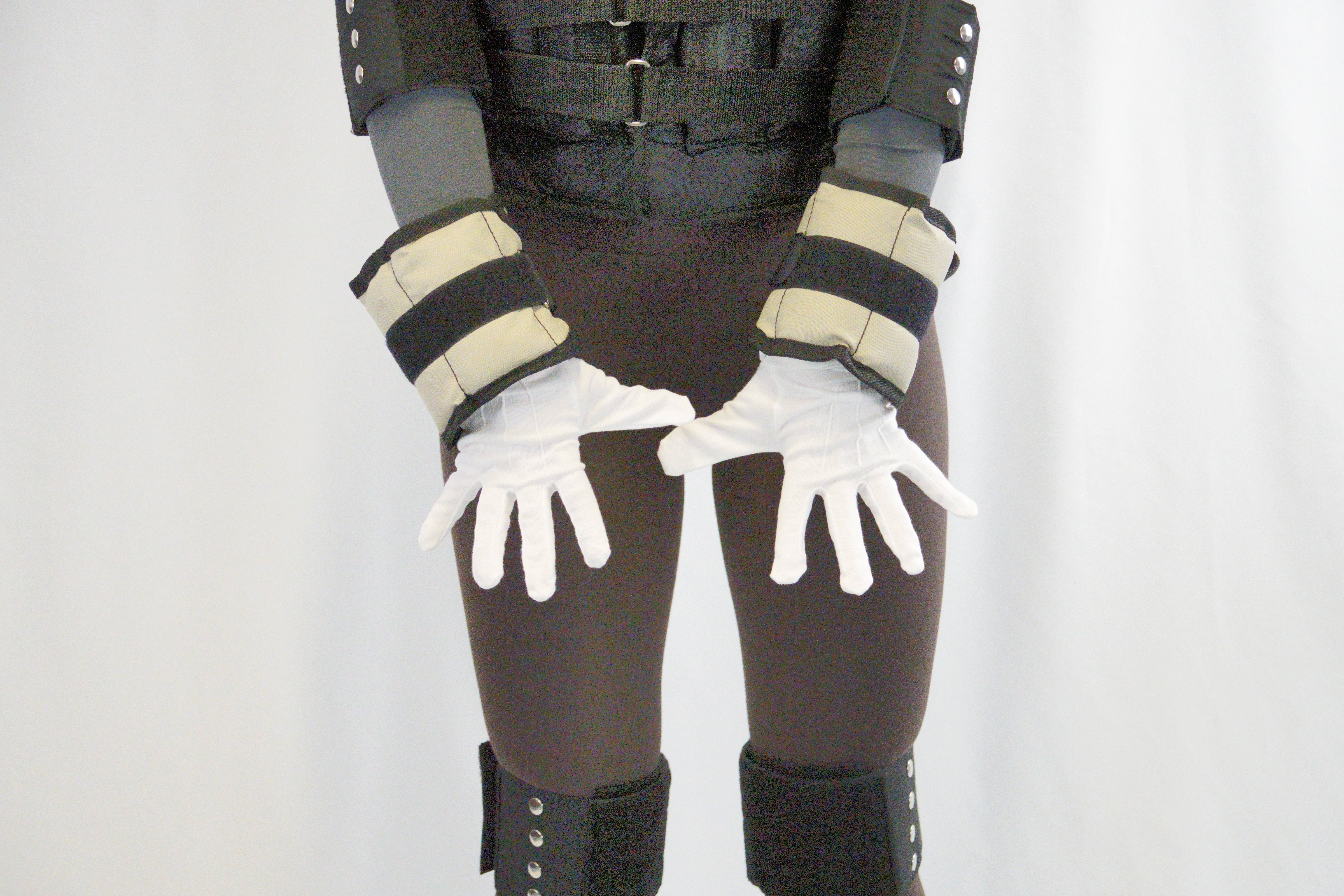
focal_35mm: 96
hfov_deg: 21.2
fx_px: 3584
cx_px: 672
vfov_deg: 14.3
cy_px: 448
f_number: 6.3
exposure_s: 1/1000
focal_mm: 96
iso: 8000
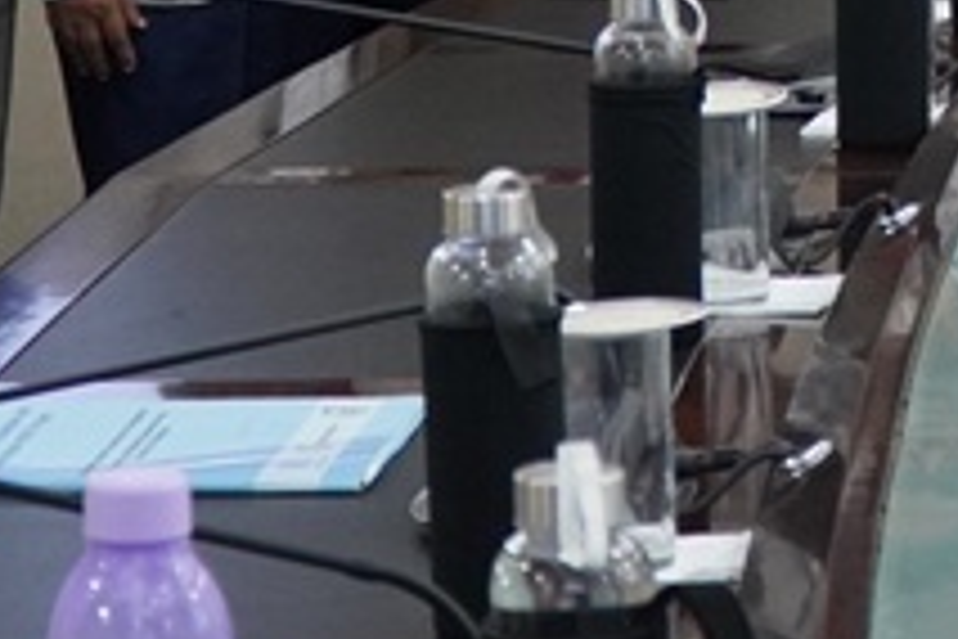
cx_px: 1183
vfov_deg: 6.3
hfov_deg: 9.6
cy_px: -680
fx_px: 5615
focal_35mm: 211
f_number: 4
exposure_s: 1/80
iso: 1250
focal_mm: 30
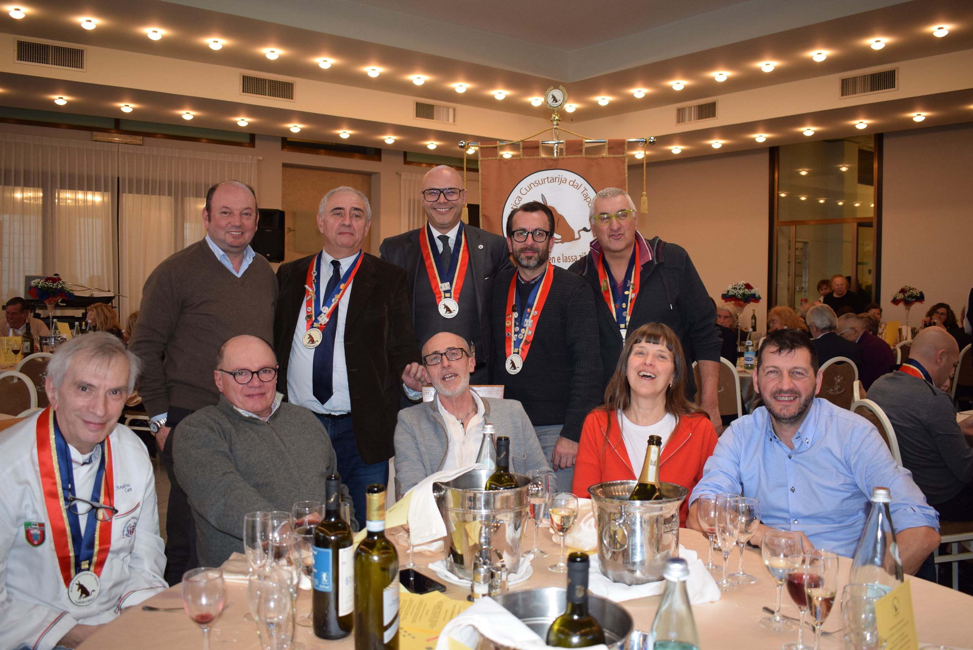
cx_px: 486
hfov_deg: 59.5
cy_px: 325
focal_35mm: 32
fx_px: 852
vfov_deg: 41.8
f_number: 4.5
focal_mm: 21
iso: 800
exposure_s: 1/80
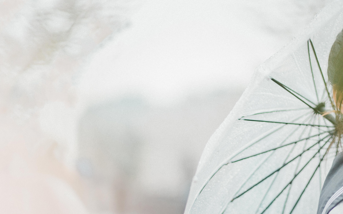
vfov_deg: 8.6
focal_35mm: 152
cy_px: 141
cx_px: 216
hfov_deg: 13.8
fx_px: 1421
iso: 1250
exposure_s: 1/125
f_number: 2
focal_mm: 85
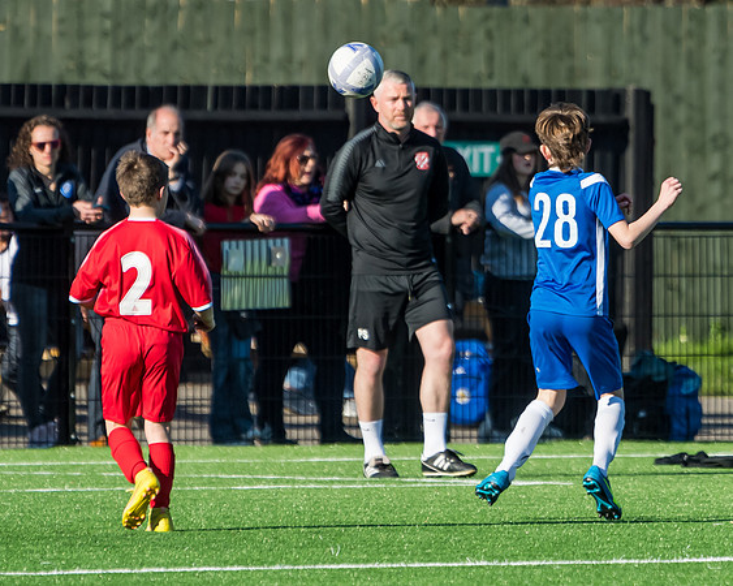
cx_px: 611
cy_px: 383
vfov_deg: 2.3
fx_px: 14488
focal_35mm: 668
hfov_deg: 2.9
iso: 400
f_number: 4.5
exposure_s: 1/2500
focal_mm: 280
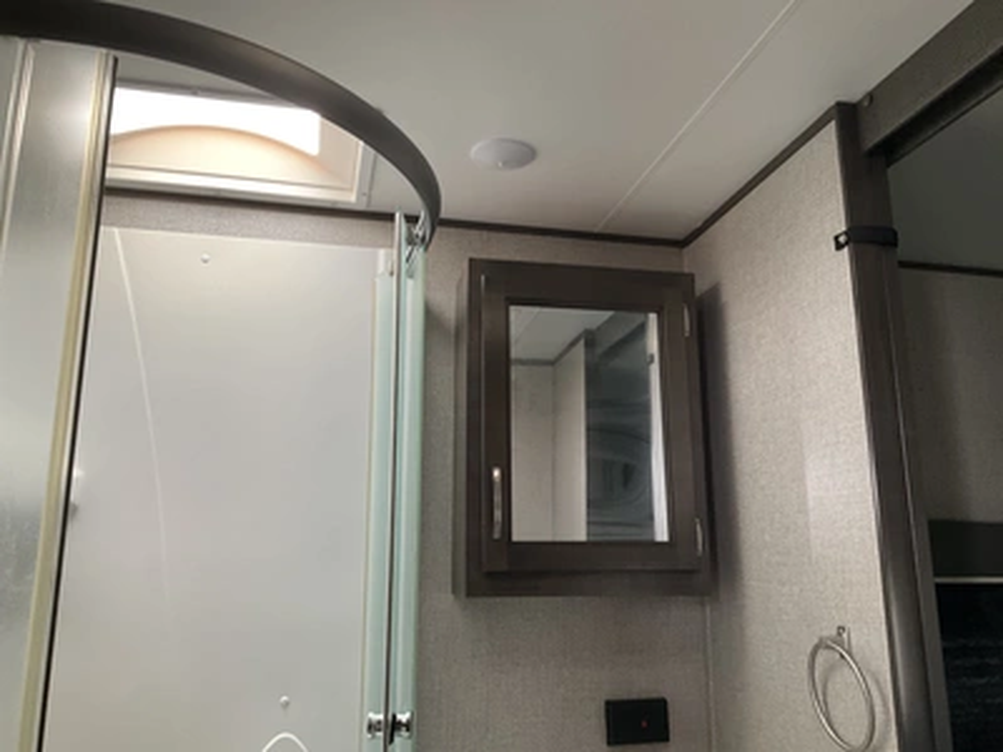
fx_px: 840
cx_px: 502
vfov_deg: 48.2
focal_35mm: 29
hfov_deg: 61.7
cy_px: 376
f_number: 1.8
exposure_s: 1/122
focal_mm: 3
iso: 50
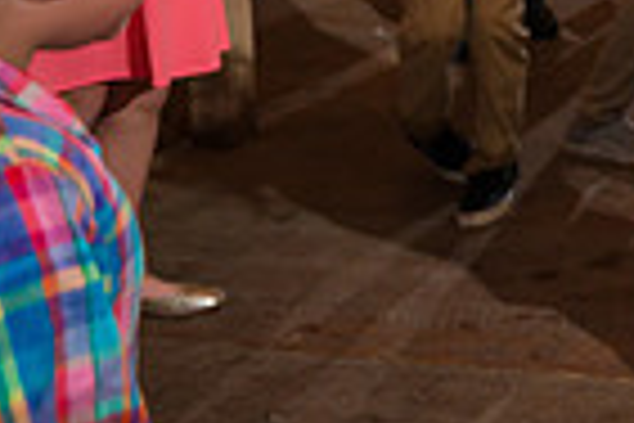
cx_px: 1178
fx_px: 1743
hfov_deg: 16.7
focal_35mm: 99
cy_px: -279
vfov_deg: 12.8
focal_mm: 24
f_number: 3.2
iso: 1000
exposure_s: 1/200
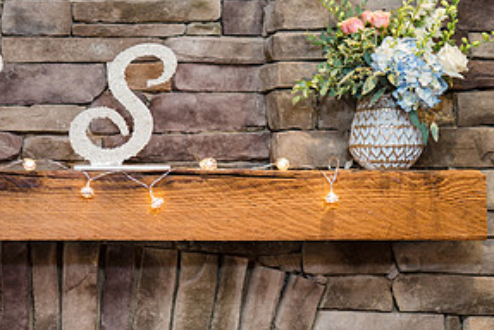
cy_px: 138
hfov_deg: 27.1
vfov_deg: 19.2
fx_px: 975
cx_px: 22
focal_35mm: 71
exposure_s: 1/200
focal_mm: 35
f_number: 2
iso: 1000
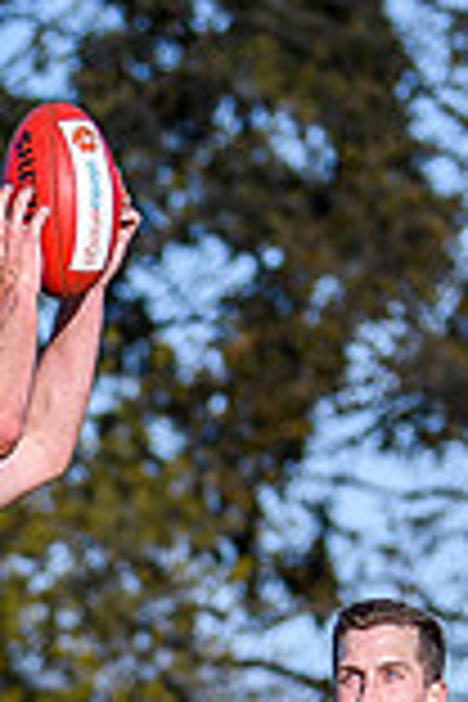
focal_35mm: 801
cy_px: 912
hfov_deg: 1.7
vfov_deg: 2.6
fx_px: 15618
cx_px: -278
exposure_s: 1/5000
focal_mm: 98
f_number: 2.8
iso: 250
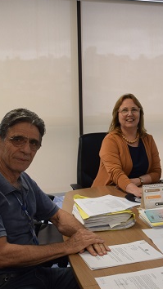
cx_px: 190
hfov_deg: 18.0
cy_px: 151
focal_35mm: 64
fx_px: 492
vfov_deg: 32.8
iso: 450
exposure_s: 1/60
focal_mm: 24
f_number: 4
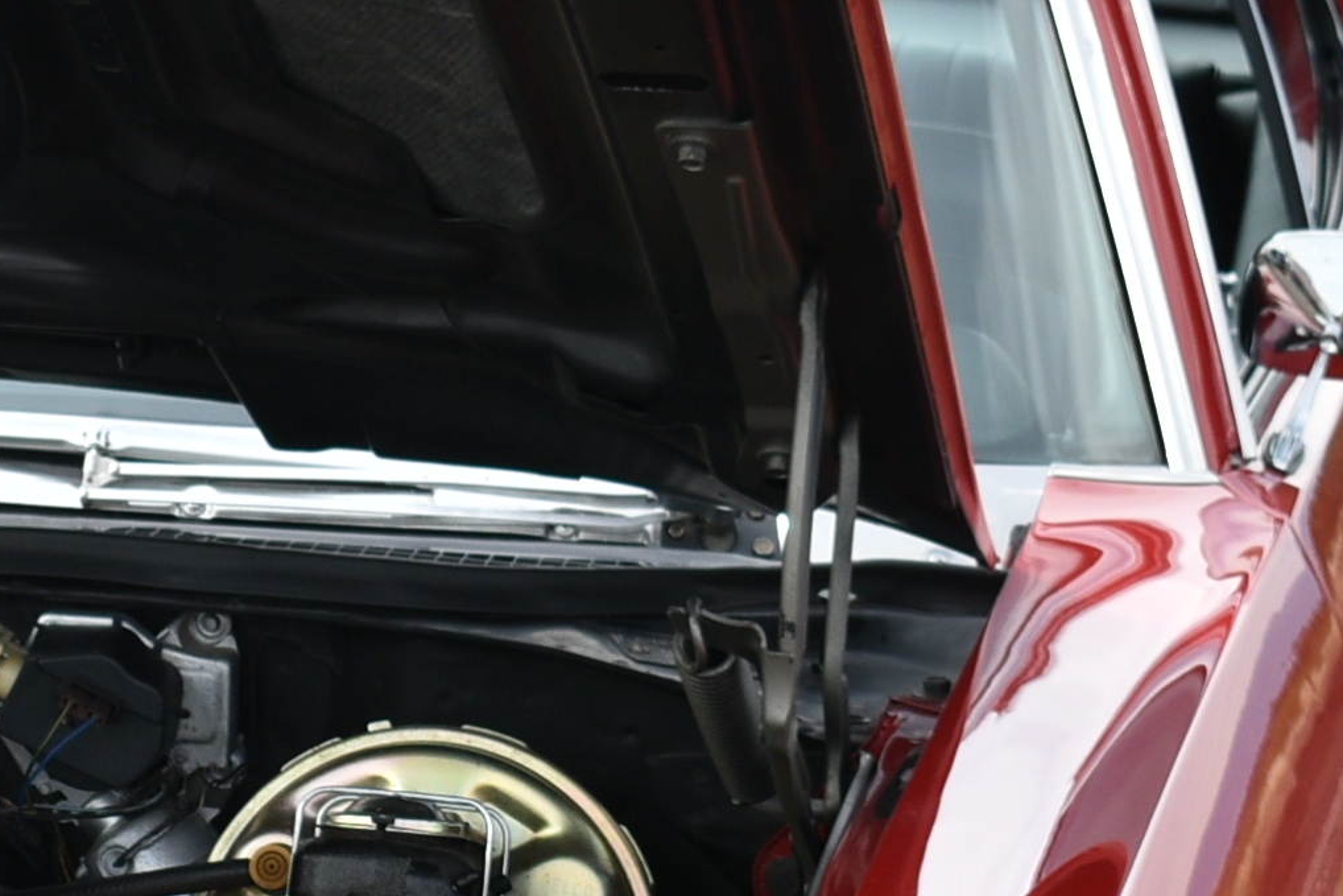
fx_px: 7171
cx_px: -237
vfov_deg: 7.1
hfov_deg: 10.5
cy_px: 827
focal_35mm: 192
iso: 160
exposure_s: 1/250
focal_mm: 29
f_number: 5
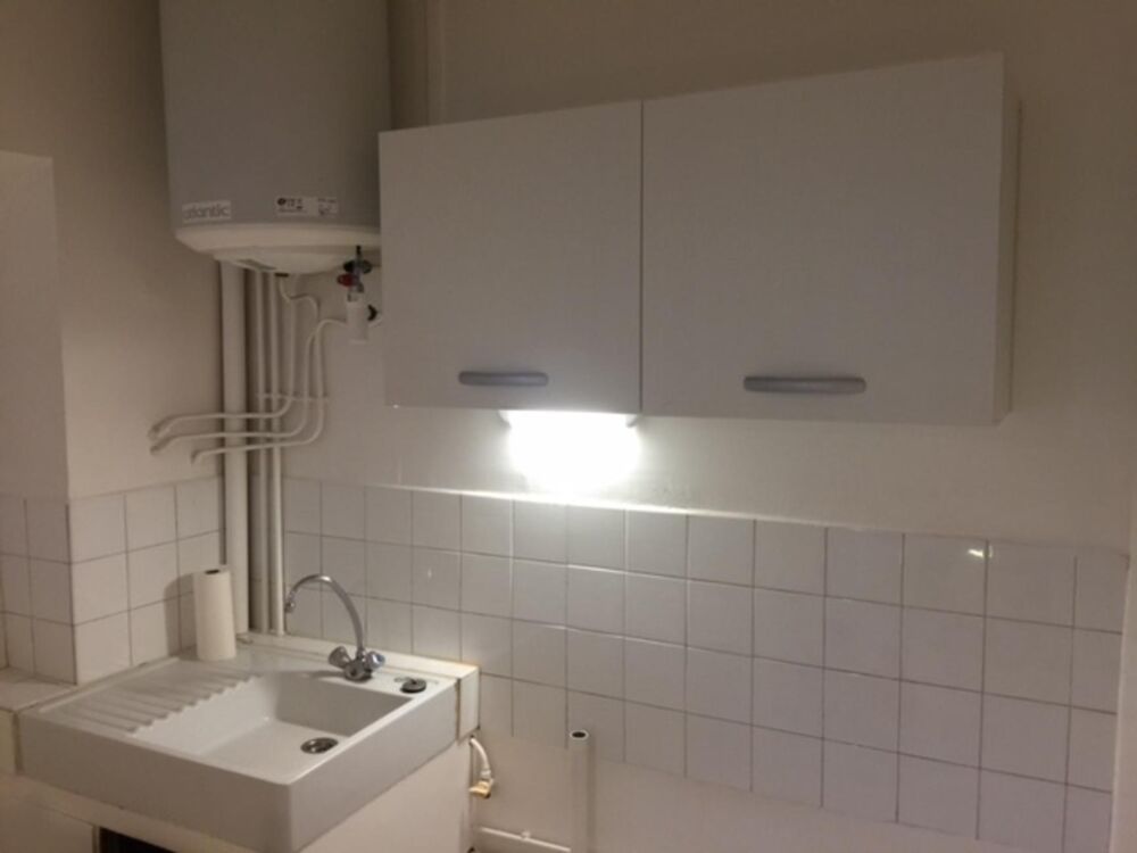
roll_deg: -0.6
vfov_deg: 48.2
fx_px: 953
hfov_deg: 61.7
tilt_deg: -5.4
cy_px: 426
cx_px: 568
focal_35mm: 29
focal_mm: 4.15
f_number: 2.2
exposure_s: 1/17
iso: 64
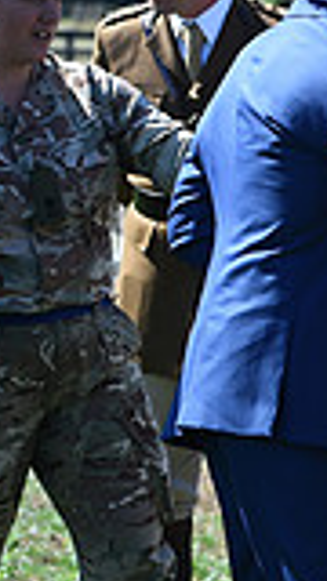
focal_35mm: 266
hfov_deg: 4.4
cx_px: 999
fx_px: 4100
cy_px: 367
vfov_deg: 8.1
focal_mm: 70
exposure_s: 1/1250
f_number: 4
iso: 220
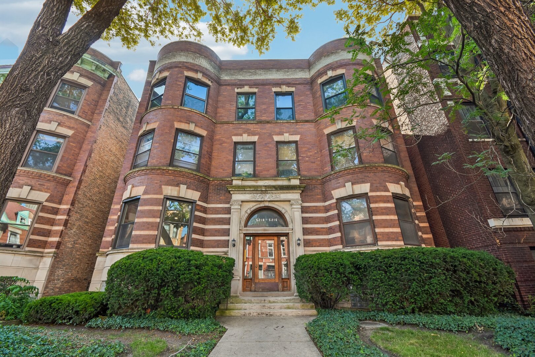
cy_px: 178
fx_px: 223
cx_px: 268
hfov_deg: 100.4
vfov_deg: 77.3
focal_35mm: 15
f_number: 8
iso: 200
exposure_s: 1/40
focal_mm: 10
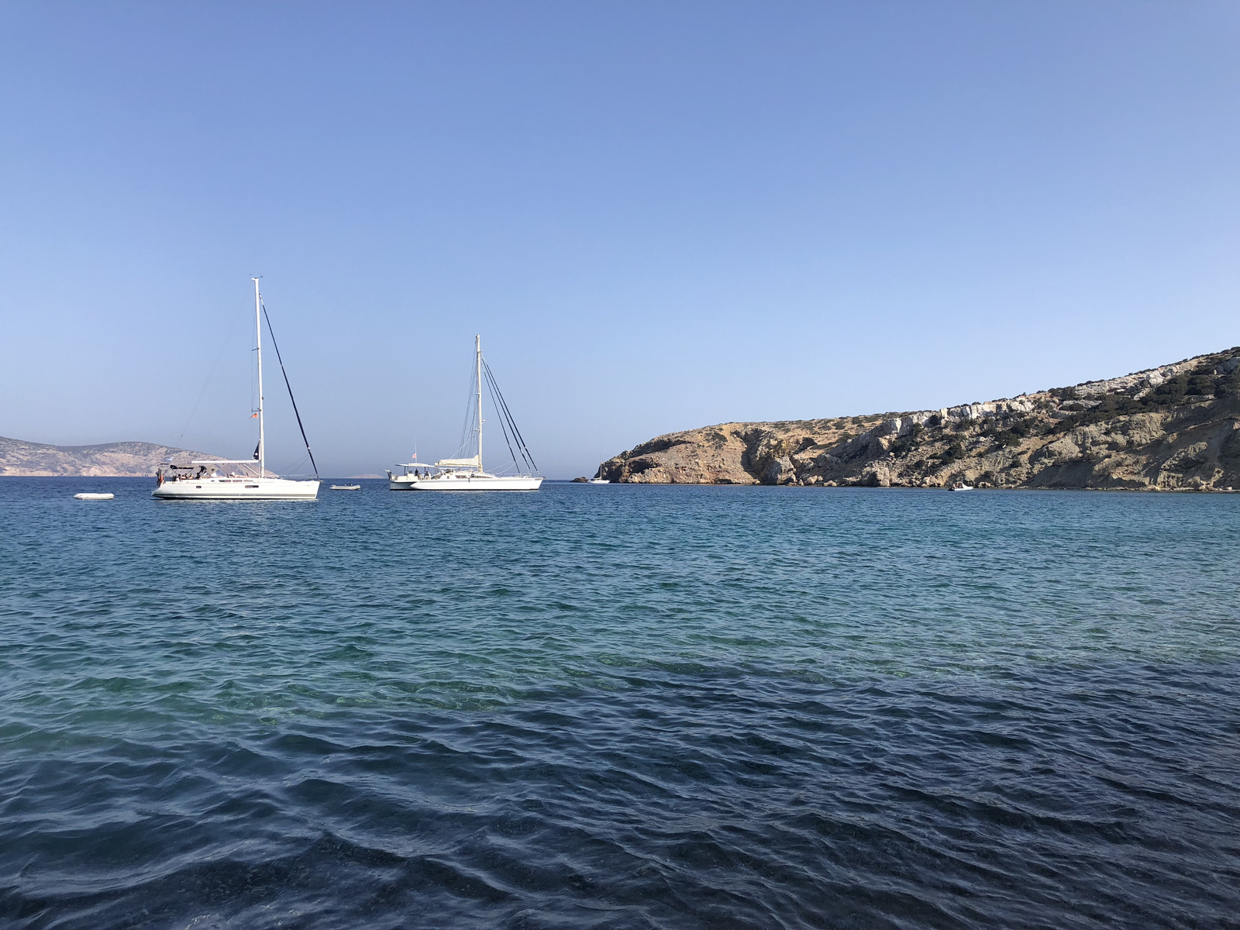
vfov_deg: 49.7
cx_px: 620
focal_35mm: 28
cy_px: 465
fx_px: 1003
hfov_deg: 63.4
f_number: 1.8
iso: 20
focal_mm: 4
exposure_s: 1/2183
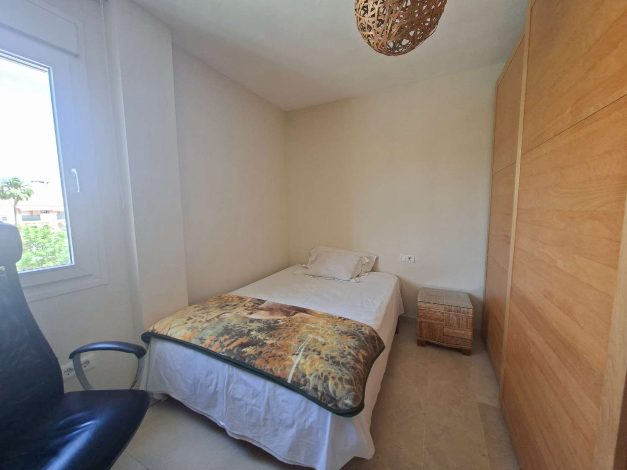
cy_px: 235
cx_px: 314
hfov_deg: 106.2
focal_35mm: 13
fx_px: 235
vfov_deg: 89.9
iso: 80
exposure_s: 1/40
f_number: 2.2
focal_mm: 1.74
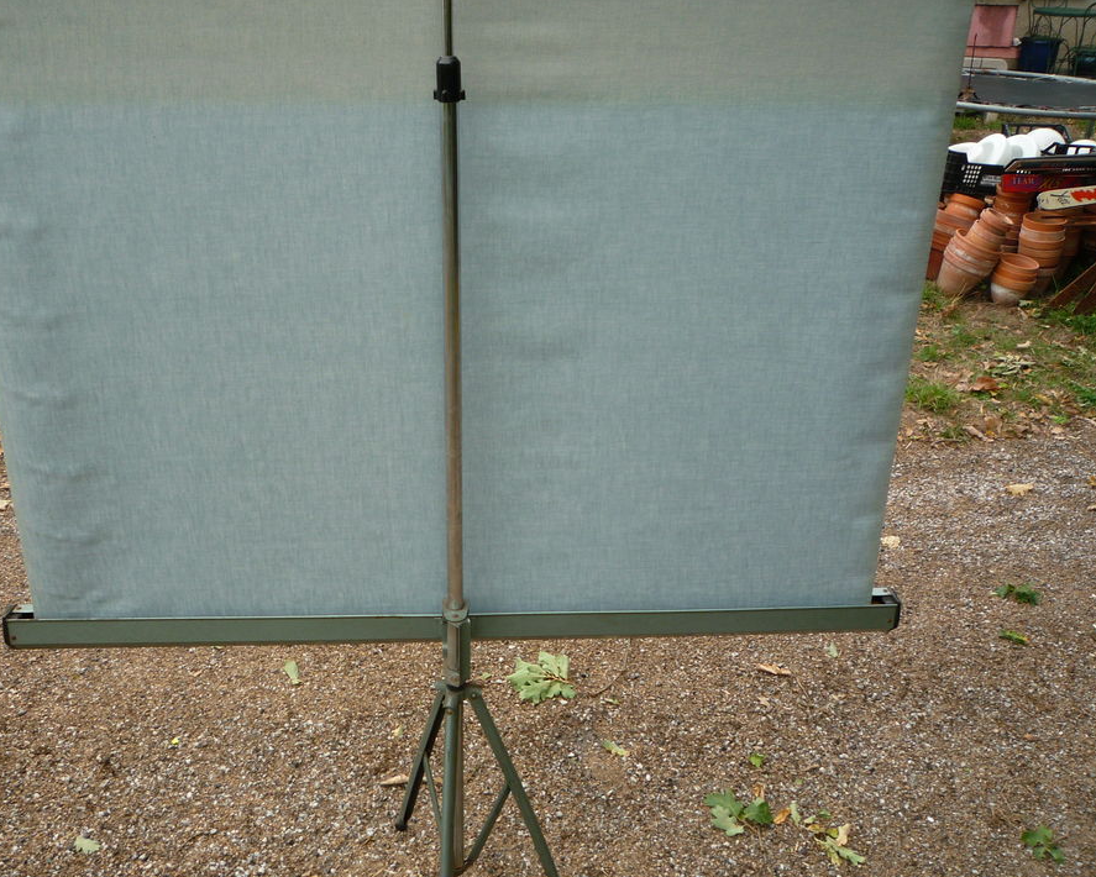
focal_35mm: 33
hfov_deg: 54.1
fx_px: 1071
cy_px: 430
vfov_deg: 44.6
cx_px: 487
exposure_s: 1/60
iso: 100
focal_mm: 5.2
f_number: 3.3
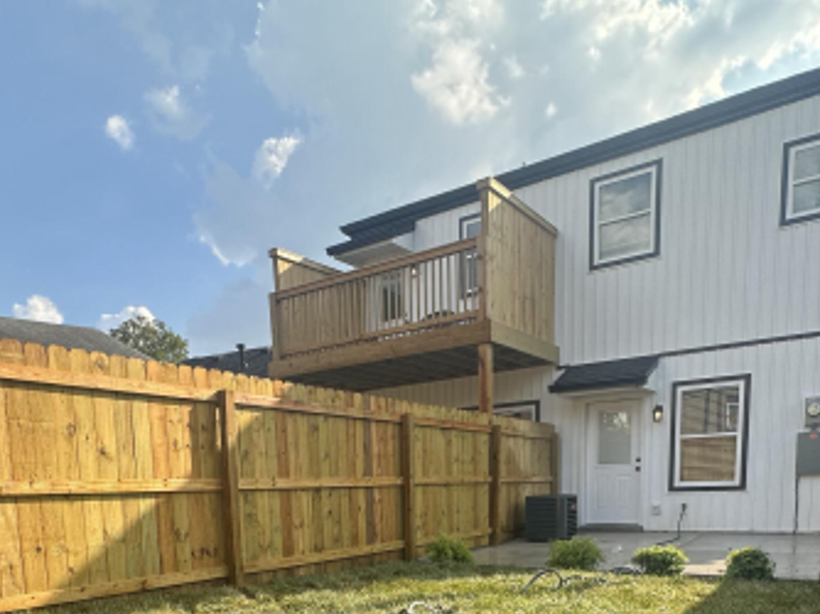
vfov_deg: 43.9
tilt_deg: -8.1
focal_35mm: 28
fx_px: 663
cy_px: 585
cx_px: 377
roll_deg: +1.2
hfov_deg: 63.4
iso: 40
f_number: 2.2
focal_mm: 2.22
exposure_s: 1/725
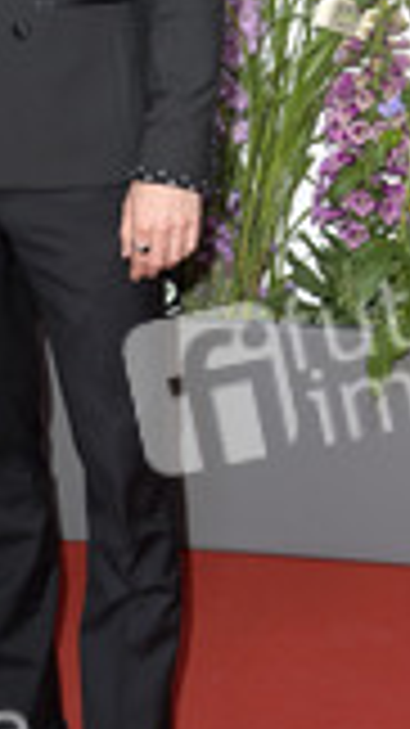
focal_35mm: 142
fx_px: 2747
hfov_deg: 8.5
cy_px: 144
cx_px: -54
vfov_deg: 15.0
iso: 640
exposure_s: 1/250
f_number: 6.3
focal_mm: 55
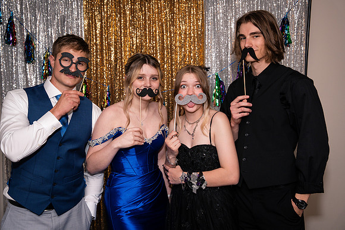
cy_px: 115
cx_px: 172
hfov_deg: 44.5
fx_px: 422
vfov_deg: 30.5
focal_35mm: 44
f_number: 5
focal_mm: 44
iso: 400
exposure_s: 1/250
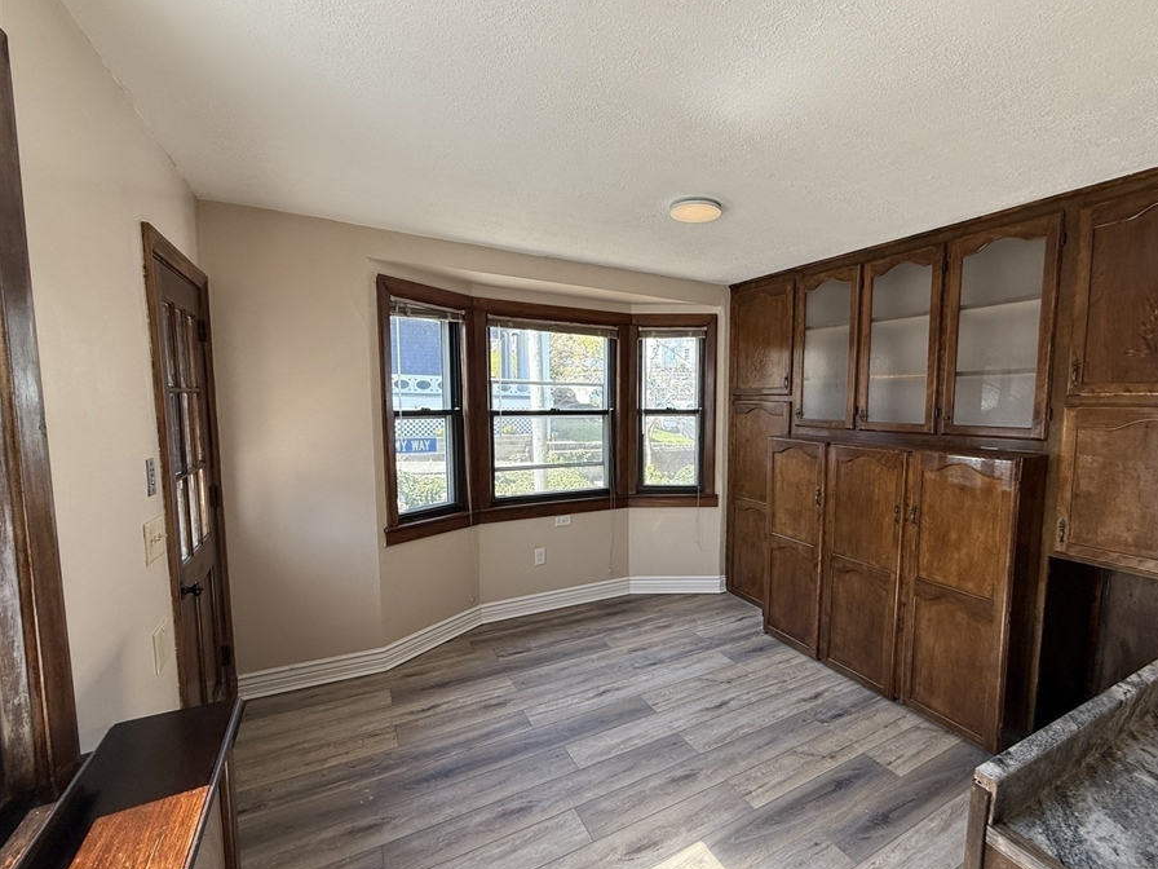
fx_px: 535
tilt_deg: -5.3
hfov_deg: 93.9
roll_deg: -1.1
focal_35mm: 16
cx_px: 660
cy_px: 450
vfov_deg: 78.1
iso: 64
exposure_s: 1/100
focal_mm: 2.22
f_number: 2.2
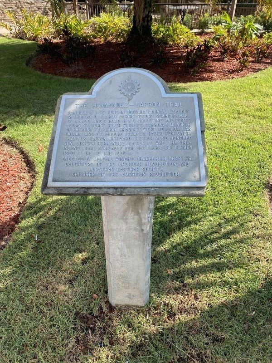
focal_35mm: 26
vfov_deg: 67.3
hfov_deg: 53.1
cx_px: 136
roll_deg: +0.1
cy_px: 182
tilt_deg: -34.0
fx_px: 272
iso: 32
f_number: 1.8
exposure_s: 1/898
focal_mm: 4.25
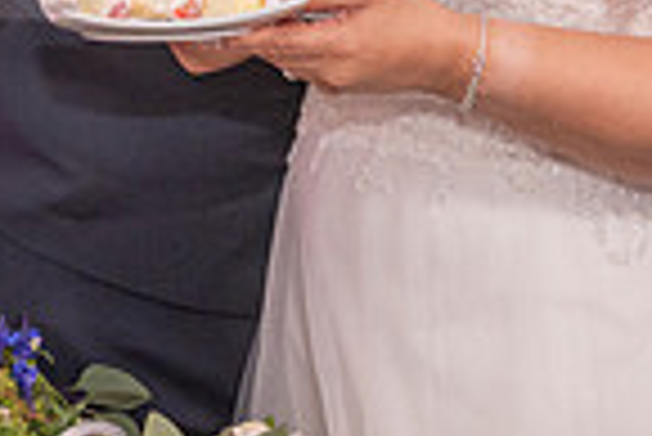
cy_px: -88
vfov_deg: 8.9
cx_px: -184
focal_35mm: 152
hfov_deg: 13.1
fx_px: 2756
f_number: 4.5
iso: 1600
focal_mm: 38
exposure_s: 1/200
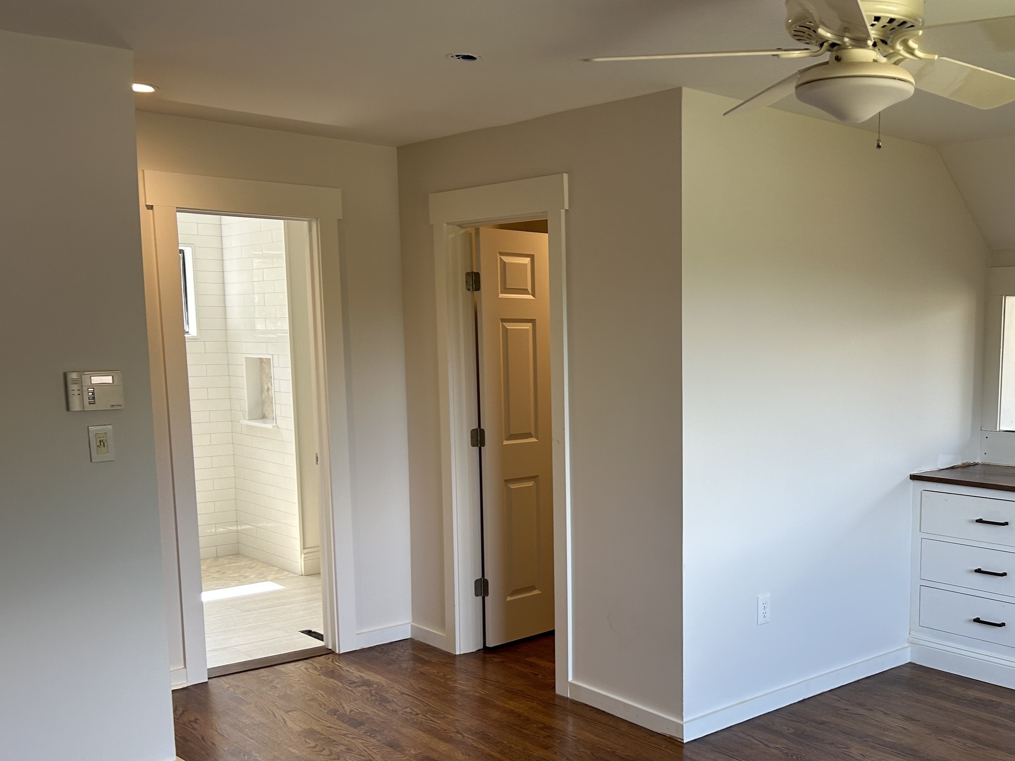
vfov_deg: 38.4
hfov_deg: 49.2
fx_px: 1085
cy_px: 481
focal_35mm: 37
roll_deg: +0.9
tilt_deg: -6.9
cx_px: 683
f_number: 1.5
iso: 64
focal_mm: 5.7
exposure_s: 1/121
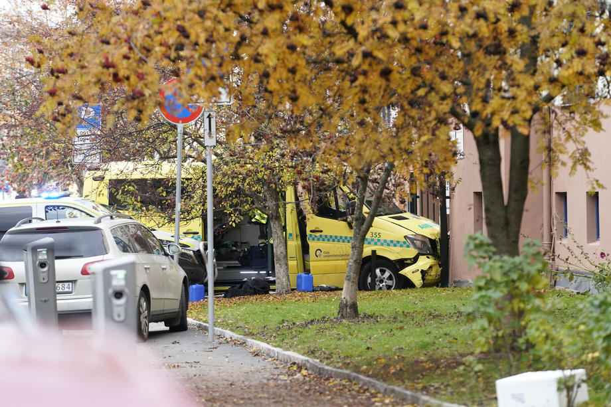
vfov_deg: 6.9
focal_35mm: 200
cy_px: 204
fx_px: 3394
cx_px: 306
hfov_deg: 10.3
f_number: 4.5
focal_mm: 200
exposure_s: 1/640
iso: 1000
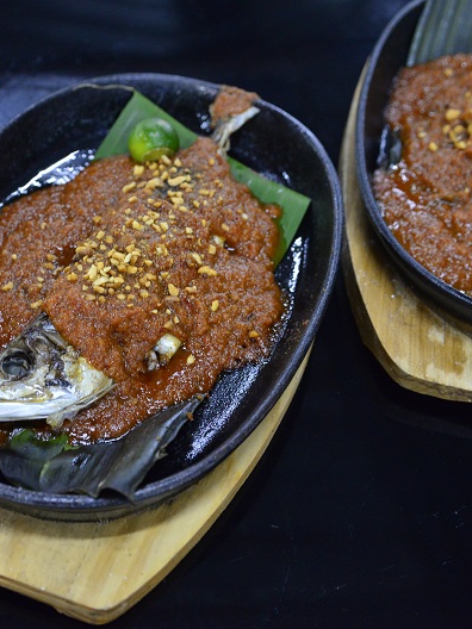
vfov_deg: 27.8
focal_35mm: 70
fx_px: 1273
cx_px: 159
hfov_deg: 20.9
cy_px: 316
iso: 2500
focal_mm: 48
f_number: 4.5
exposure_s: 1/30
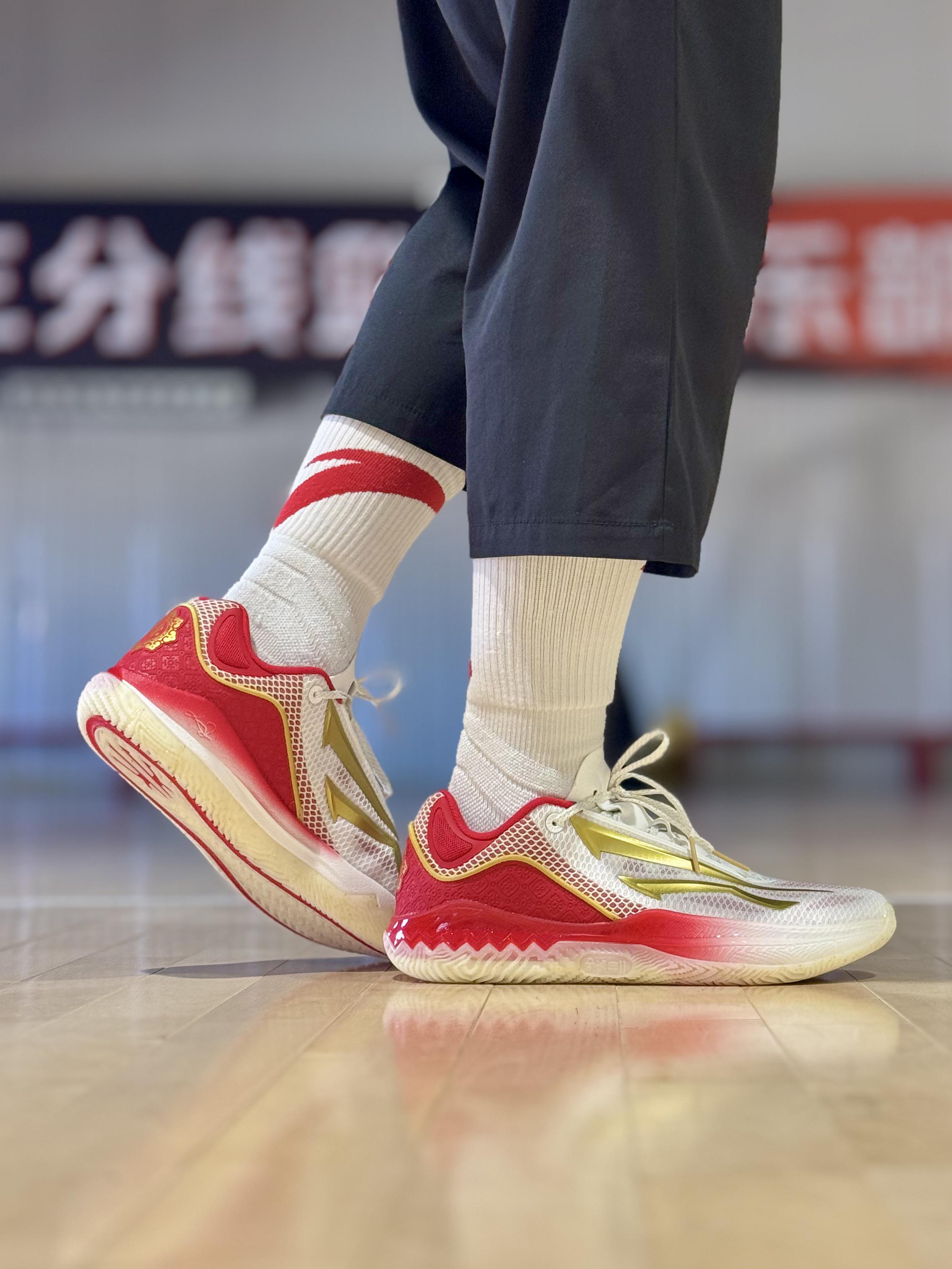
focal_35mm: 48
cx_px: 476
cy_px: 634
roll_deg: -0.2
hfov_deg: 30.3
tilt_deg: +4.4
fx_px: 1760
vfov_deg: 39.7
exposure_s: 1/60
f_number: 1.78
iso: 160
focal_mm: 6.76
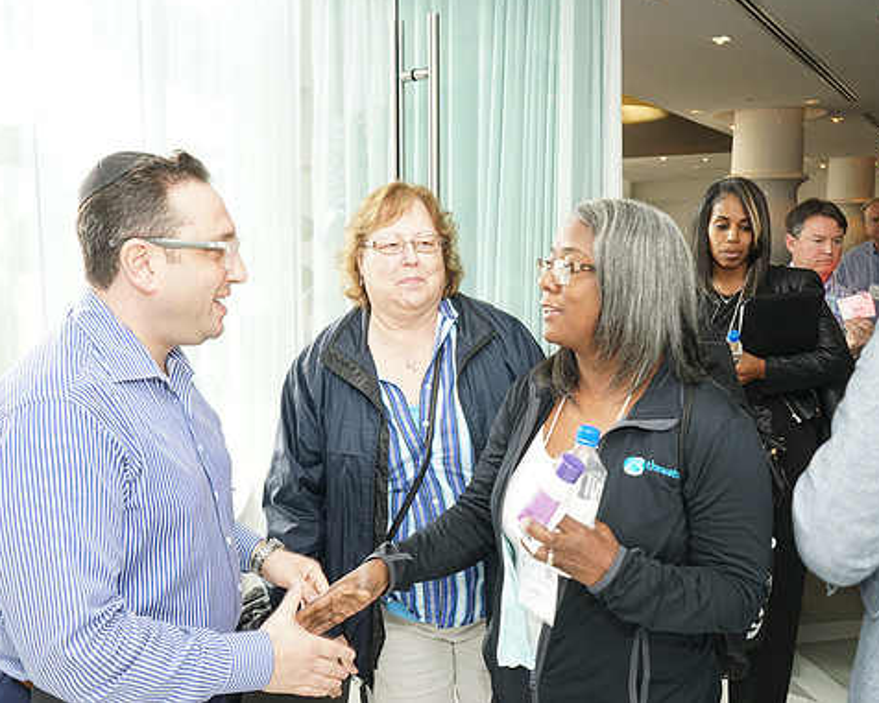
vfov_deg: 45.8
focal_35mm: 32
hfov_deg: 55.7
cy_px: 348
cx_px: 436
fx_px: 833
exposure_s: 1/80
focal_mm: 28
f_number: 4
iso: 400
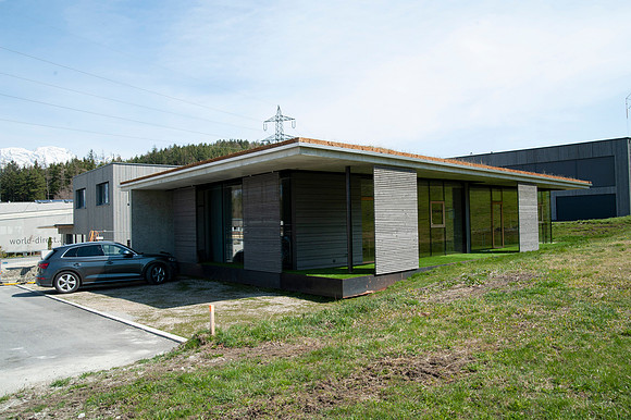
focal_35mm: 28
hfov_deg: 65.5
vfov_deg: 46.4
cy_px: 210
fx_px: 490
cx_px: 316
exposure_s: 1/250
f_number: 11
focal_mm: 28
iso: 200
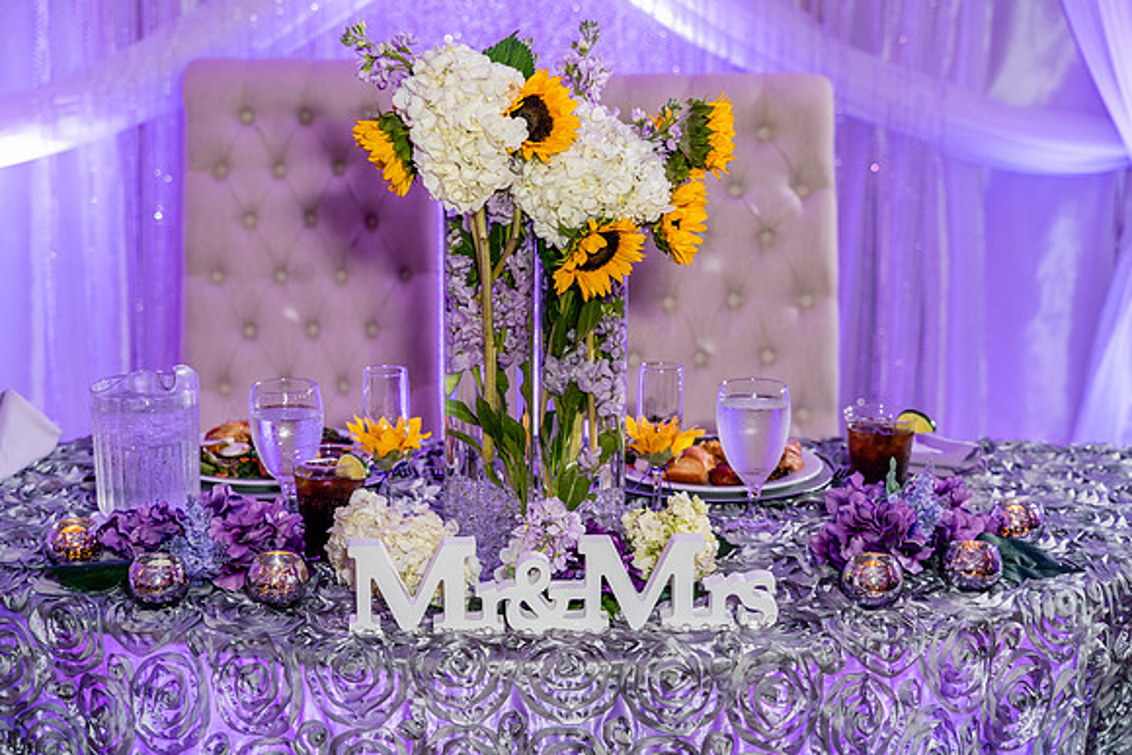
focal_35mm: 68
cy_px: 378
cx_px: 566
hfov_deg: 29.6
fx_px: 2139
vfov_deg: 20.0
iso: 1250
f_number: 4.5
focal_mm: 68
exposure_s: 1/125
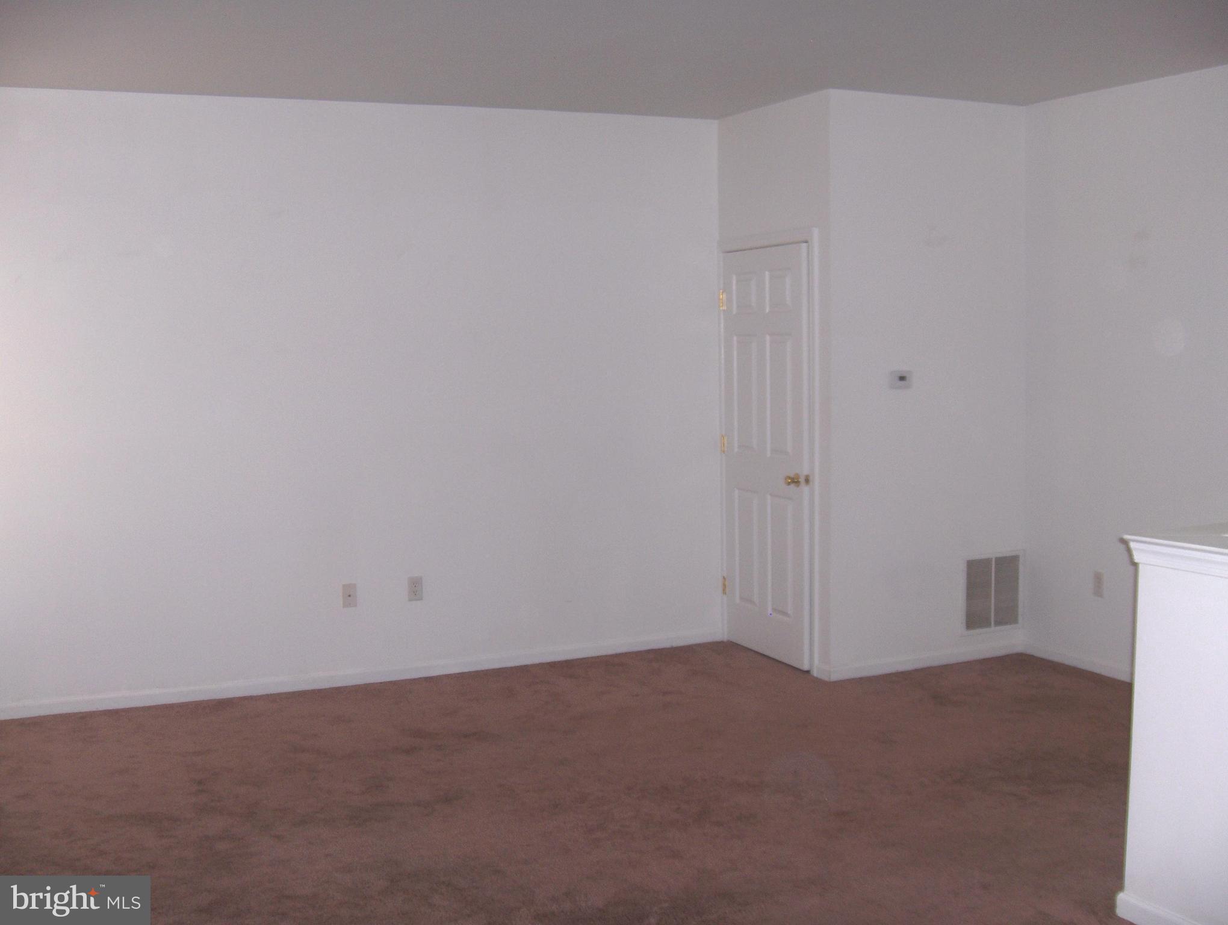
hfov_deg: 47.8
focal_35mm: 39
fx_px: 1385
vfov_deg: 36.9
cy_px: 462
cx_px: 614
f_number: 2.8
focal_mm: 8
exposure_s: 1/60
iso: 100
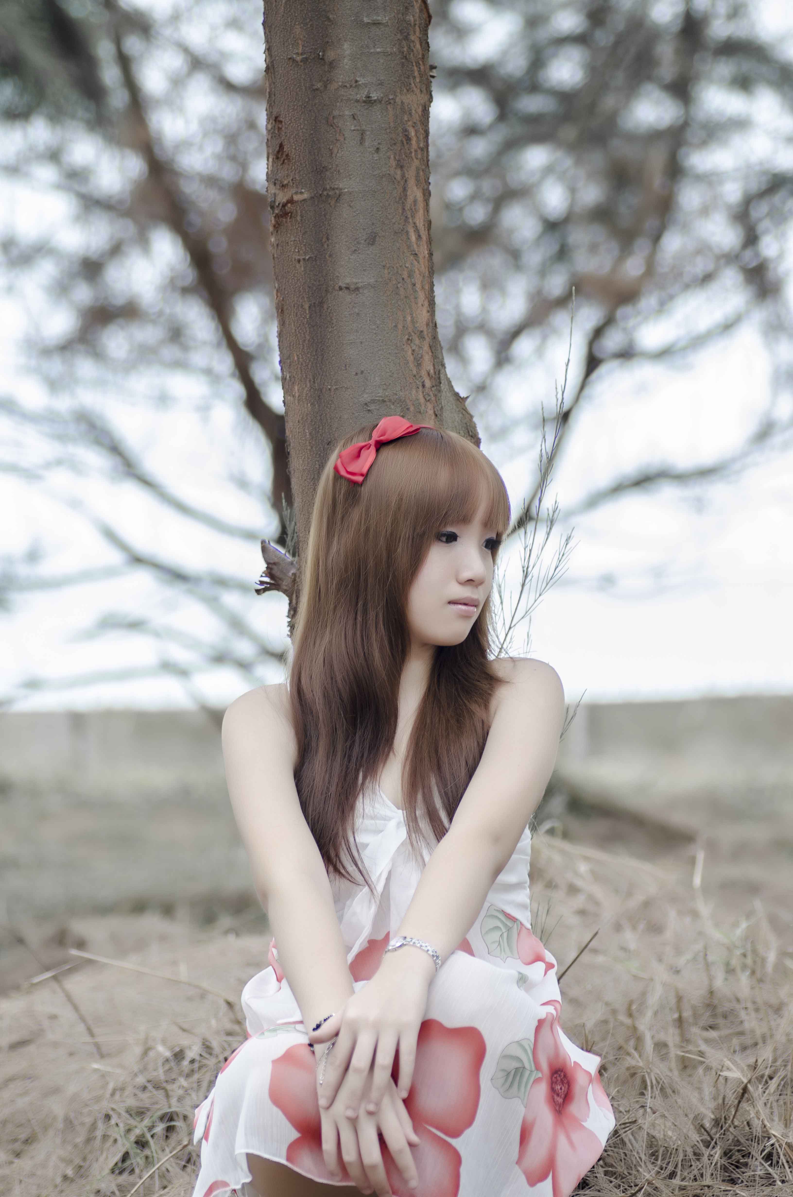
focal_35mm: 135
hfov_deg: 10.1
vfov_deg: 15.2
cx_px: 396
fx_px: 4480
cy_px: 598
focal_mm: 90
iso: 100
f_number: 2.8
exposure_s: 1/160
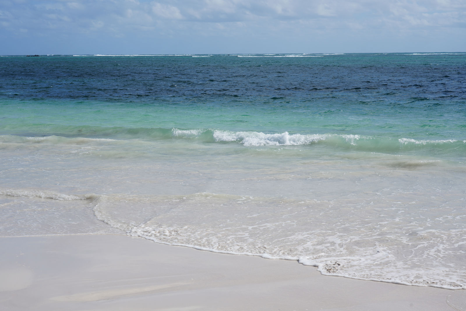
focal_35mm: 63
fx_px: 816
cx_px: 233
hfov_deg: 31.9
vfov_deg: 21.6
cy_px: 156
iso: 100
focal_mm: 63
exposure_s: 1/320
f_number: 10
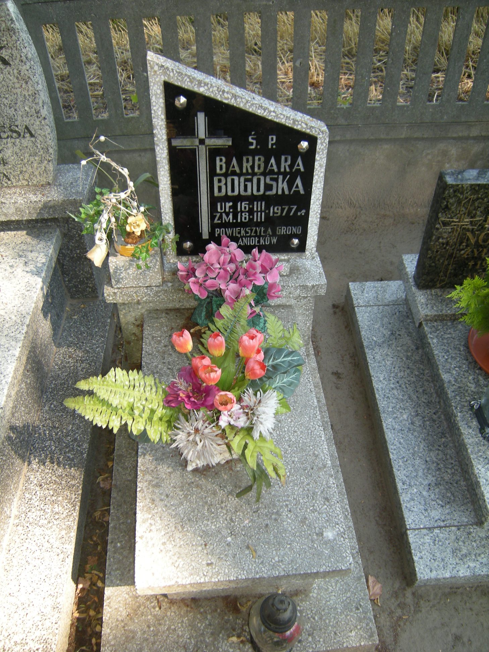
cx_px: 244
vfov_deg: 63.4
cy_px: 326
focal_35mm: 28
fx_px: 527
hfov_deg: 49.7
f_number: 2.8
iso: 64
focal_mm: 4.7
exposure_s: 1/89.3
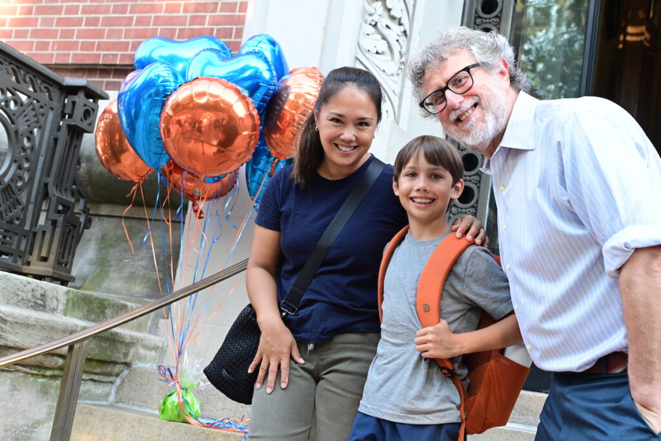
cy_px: 220
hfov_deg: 38.2
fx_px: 955
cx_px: 330
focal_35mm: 52
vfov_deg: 26.0
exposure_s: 1/320
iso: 2000
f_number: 4.5
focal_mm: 52
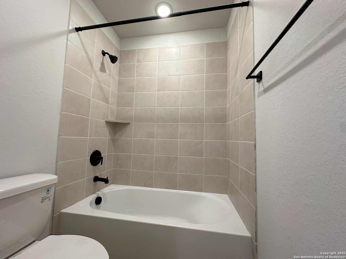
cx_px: 173
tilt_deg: +3.9
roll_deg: -1.7
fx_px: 140
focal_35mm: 14
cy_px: 130
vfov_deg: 85.7
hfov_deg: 102.1
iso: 200
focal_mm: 2.22
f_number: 2.2
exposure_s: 1/120
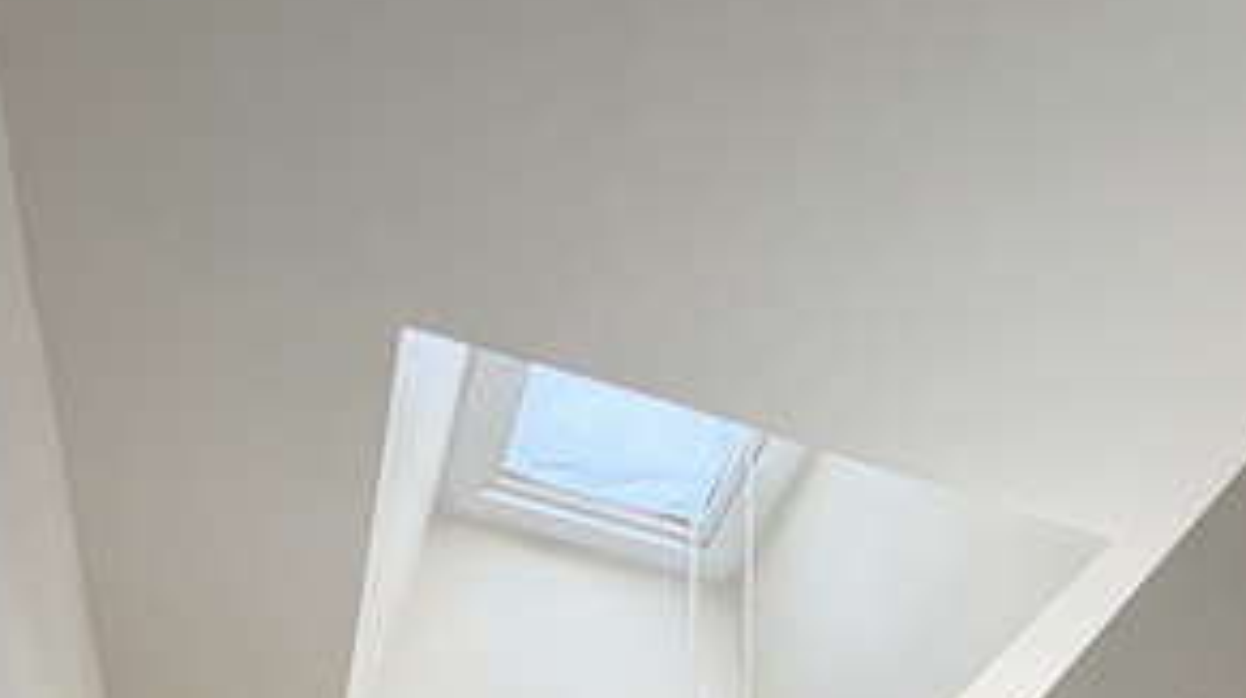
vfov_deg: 16.7
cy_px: 1542
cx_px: 814
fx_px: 1386
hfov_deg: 47.7
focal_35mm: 42
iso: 100
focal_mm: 2.22
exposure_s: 1/120
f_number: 2.2
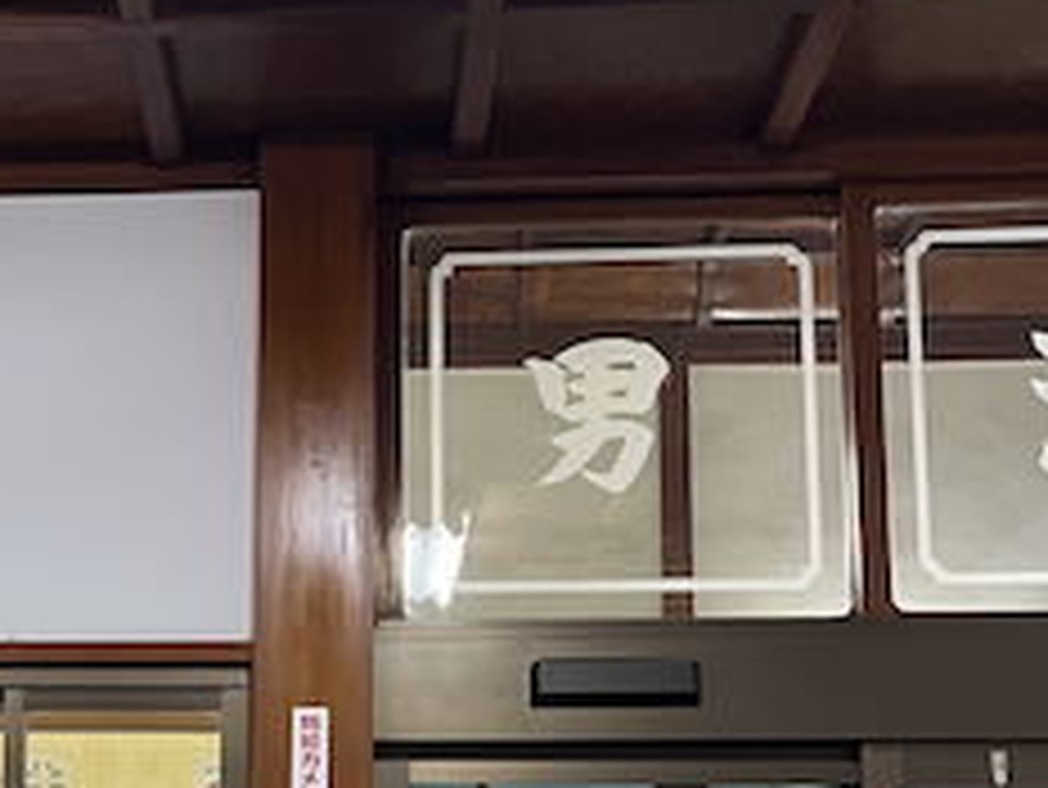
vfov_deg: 21.2
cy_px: 774
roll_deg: -0.9
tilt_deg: +8.0
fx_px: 2029
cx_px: 175
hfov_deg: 28.2
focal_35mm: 67
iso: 250
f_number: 1.6
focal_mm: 5.1
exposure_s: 1/50
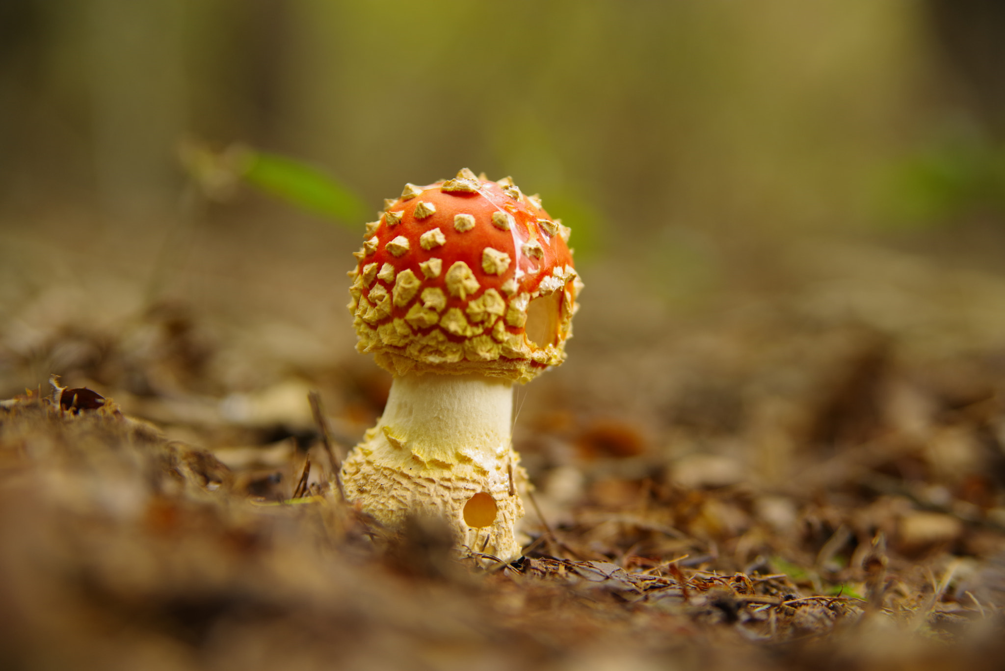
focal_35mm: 75
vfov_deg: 18.2
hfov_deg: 27.0
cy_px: 336
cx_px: 502
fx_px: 2094
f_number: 3.5
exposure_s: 1/15
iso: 400
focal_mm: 75
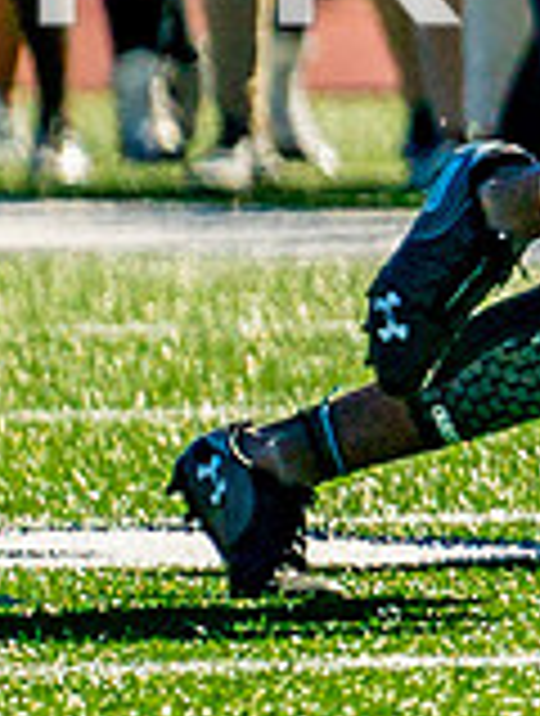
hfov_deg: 1.0
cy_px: -199
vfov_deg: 1.3
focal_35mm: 1563
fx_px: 32380
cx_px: 2660
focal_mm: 200
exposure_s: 1/2000
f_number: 2.8
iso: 400
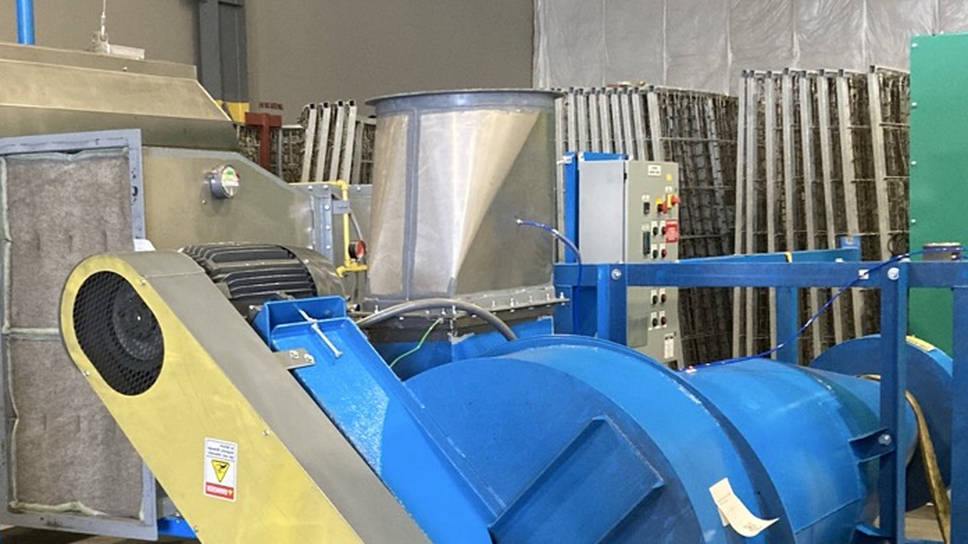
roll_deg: +0.3
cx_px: 386
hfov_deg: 37.1
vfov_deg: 21.4
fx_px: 1437
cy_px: 361
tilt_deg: -6.4
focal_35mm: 56
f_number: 1.8
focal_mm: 3.99
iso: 320
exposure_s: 1/40
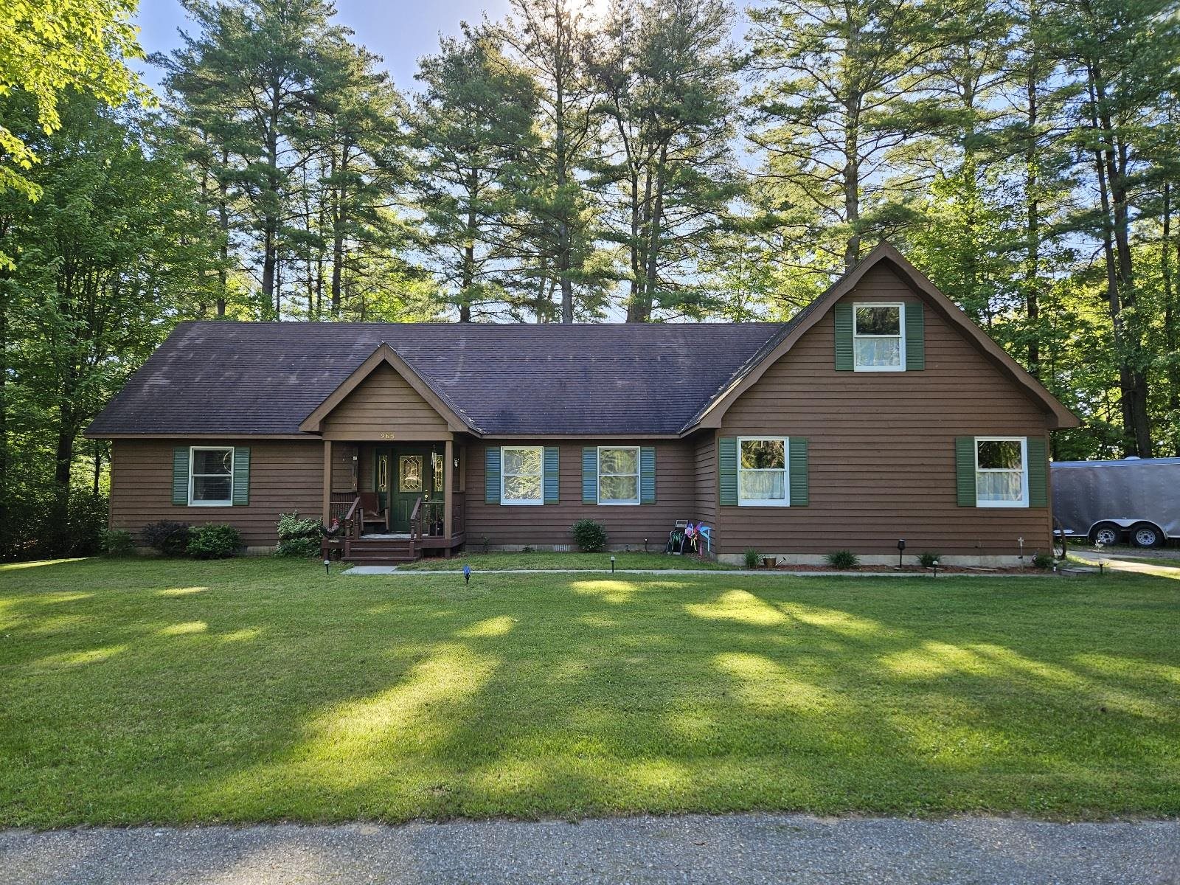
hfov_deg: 73.9
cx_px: 590
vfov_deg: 58.9
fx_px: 784
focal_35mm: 23
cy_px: 442
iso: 25
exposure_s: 1/217
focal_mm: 5.4
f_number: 1.8
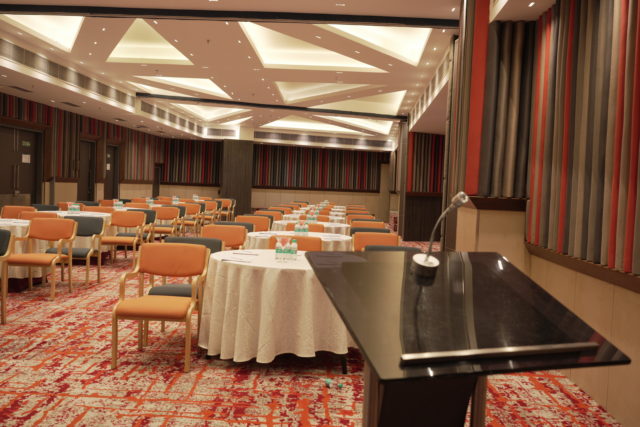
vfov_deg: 37.9
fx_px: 622
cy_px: 214
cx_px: 320
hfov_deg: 54.4
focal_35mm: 35
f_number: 5.6
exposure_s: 1/30
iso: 800
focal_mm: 35
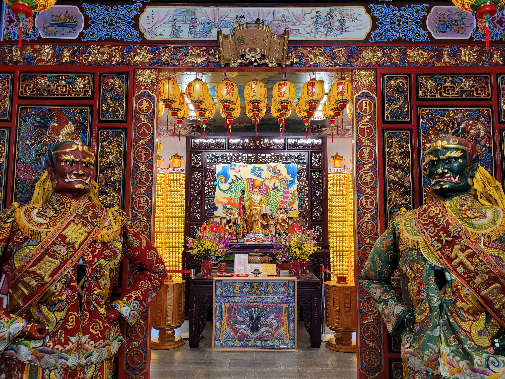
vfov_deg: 53.1
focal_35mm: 26
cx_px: 252
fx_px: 379
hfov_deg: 67.3
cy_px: 190
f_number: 1.8
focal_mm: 5.4
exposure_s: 1/40
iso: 200
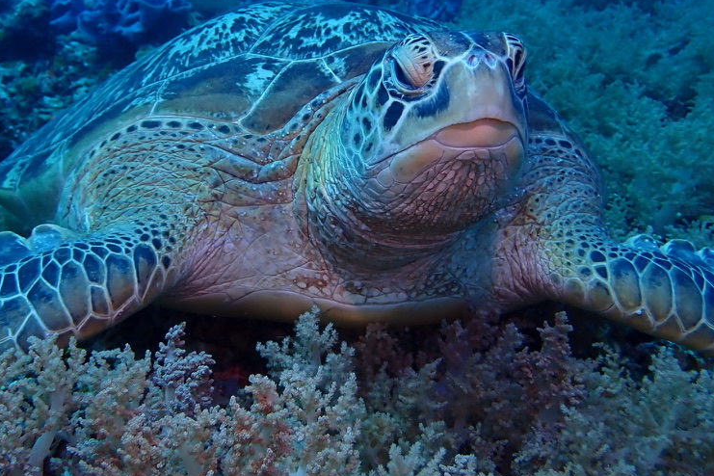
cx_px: 291
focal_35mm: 46
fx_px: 912
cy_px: 187
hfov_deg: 42.6
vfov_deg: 29.2
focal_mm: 5.79
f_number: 3.2
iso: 100
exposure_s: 1/125
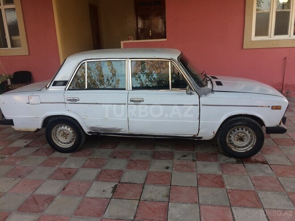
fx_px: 247
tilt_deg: -13.8
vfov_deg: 48.2
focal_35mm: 29
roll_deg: +3.9
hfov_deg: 61.7
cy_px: 110
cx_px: 148
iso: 40
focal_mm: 4.15
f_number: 2.2
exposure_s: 1/100
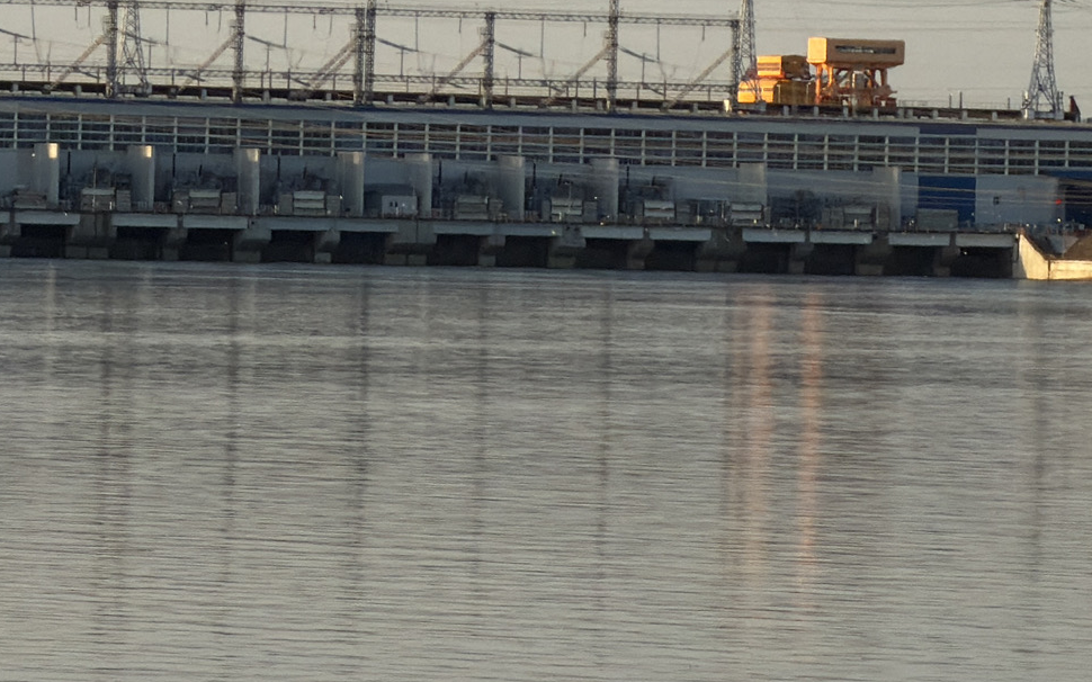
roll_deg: -1.4
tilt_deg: +0.0
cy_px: 81
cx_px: 344
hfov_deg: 4.8
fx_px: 13004
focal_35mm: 437
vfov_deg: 3.0
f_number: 2.8
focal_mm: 16.89
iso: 50
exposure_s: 1/639
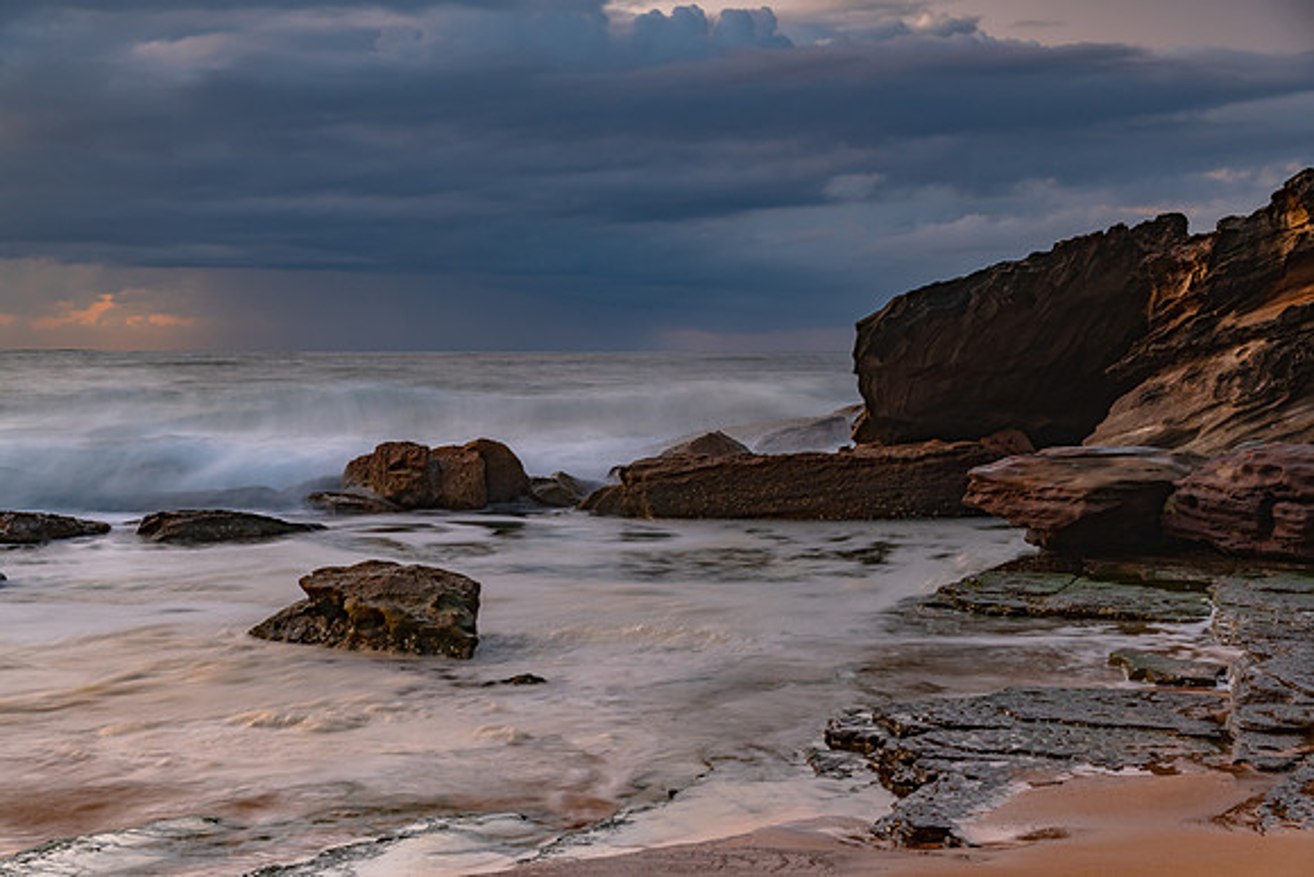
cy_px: 438
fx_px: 2282
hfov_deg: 32.1
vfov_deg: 21.7
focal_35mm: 63
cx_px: 657
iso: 200
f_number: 8
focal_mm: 62
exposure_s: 2
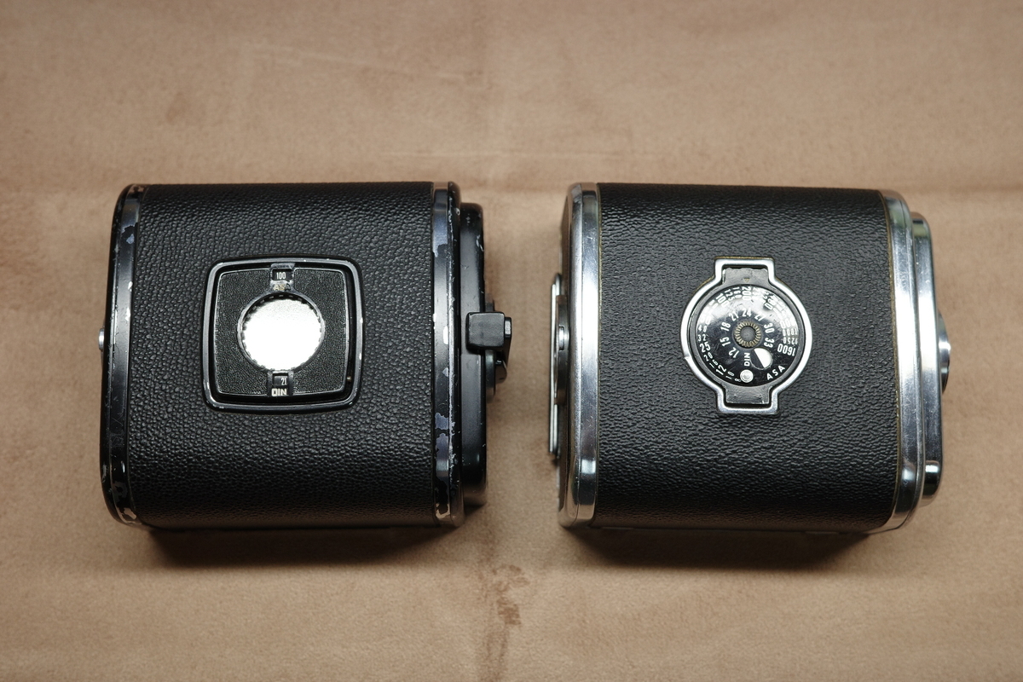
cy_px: 341
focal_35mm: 40
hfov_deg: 48.5
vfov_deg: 33.4
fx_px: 1137
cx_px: 512
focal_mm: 26
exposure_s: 1/50
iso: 400
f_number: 4.5
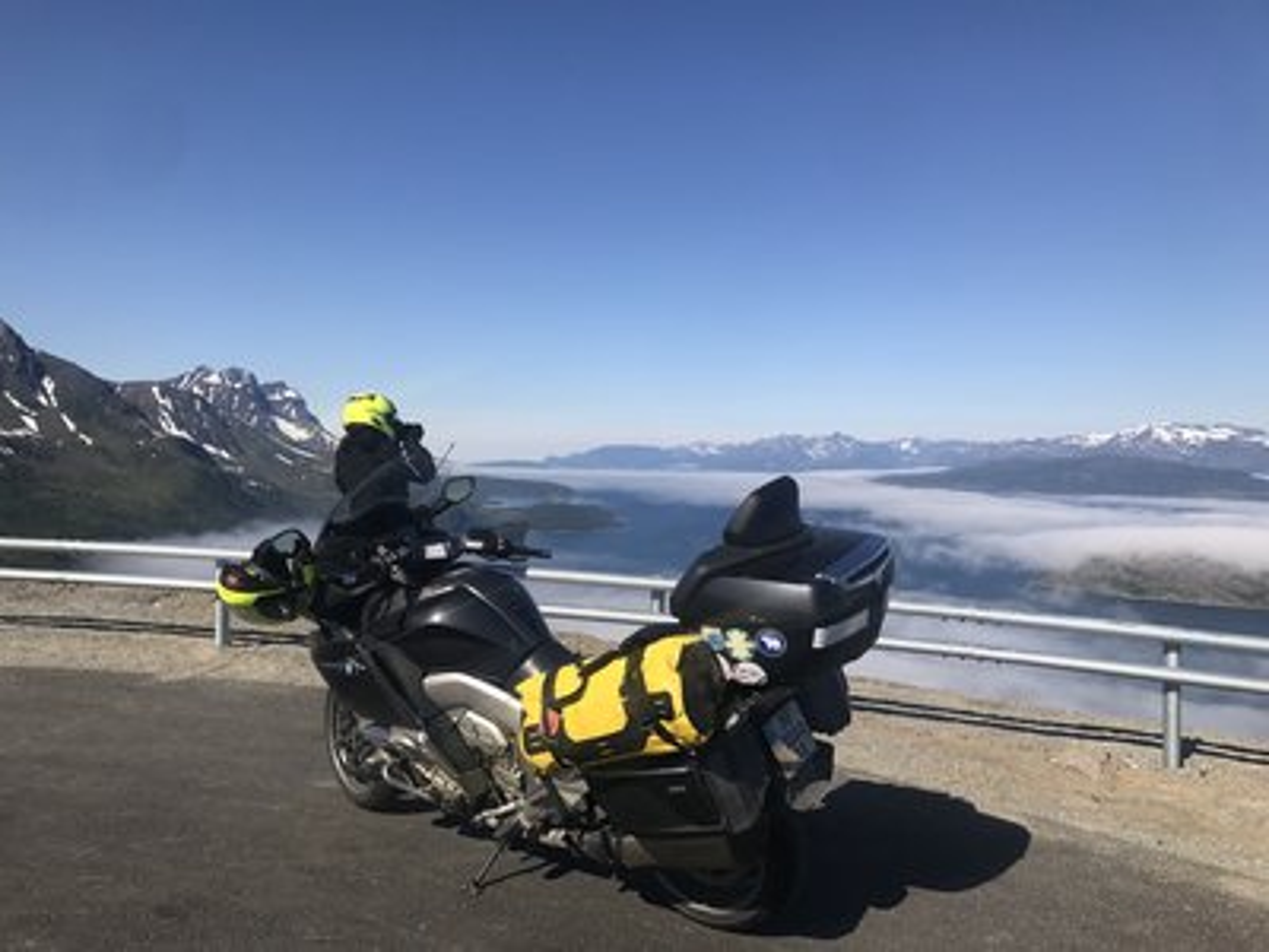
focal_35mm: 28
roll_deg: -1.3
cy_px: 476
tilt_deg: -0.1
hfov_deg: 63.4
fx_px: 1026
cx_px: 634
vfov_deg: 49.7
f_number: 1.8
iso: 20
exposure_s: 1/3690
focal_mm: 3.99
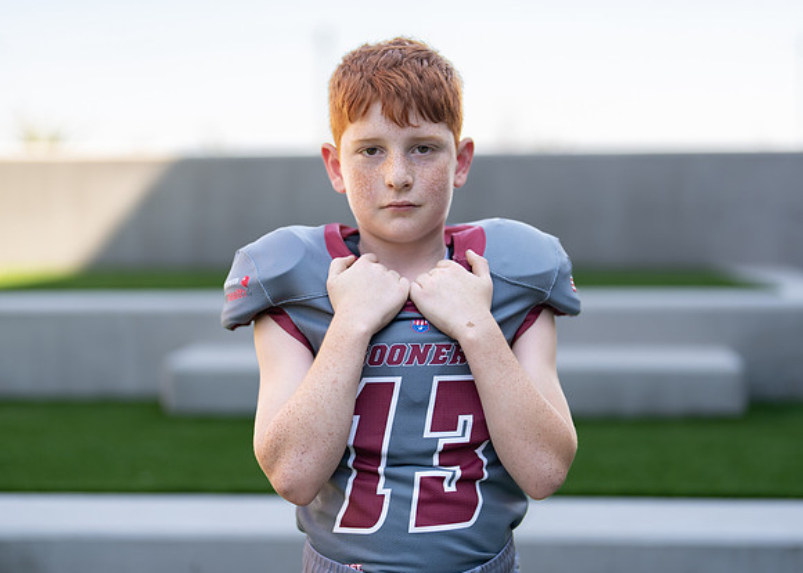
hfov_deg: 32.3
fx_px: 1388
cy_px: 305
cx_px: 406
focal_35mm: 61
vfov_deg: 23.3
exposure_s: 1/2000
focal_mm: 50
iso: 100
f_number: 1.2
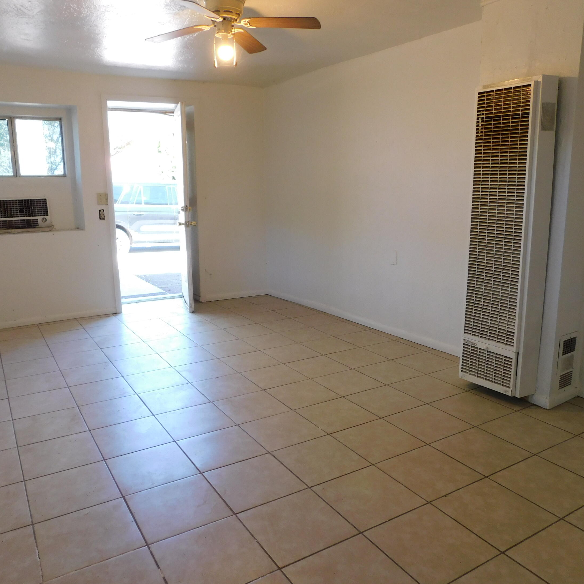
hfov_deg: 57.3
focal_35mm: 28
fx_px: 534
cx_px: 280
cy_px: 293
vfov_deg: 57.3
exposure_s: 1/40
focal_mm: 4
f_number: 3
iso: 125
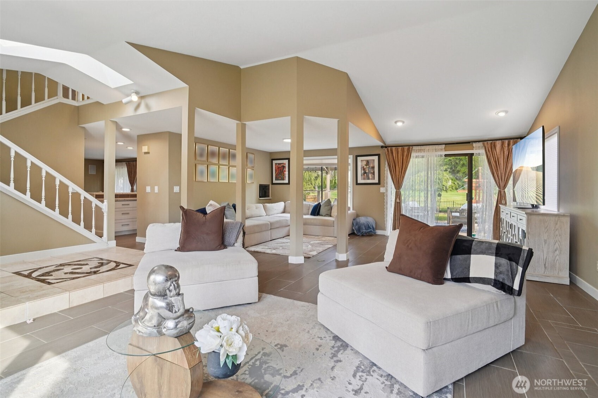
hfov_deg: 96.7
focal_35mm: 16
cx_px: 299
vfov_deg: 73.7
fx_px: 266
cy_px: 199
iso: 1600
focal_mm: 16
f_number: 8
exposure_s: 1/50
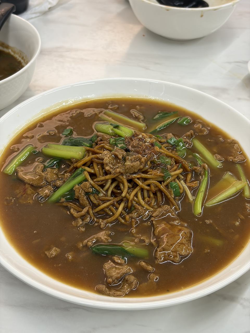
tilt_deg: -44.8
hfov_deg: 28.0
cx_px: 125
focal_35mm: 52
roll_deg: +0.0
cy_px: 166
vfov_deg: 36.8
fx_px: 501
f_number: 1.6
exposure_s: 1/50
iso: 80
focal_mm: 5.96
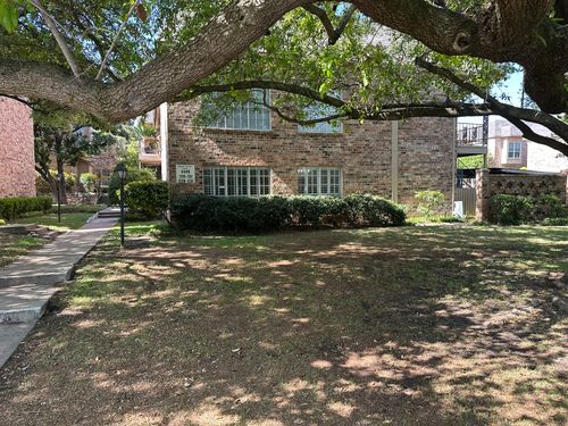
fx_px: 394
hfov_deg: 71.6
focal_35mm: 24
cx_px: 284
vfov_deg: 56.8
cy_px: 213
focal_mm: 6.86
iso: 80
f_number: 1.78
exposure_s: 1/309
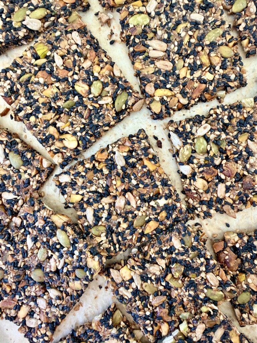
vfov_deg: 71.6
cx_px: 128
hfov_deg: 56.8
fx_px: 238
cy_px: 172
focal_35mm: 24
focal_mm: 2.22
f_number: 2.2
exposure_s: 1/121
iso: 125
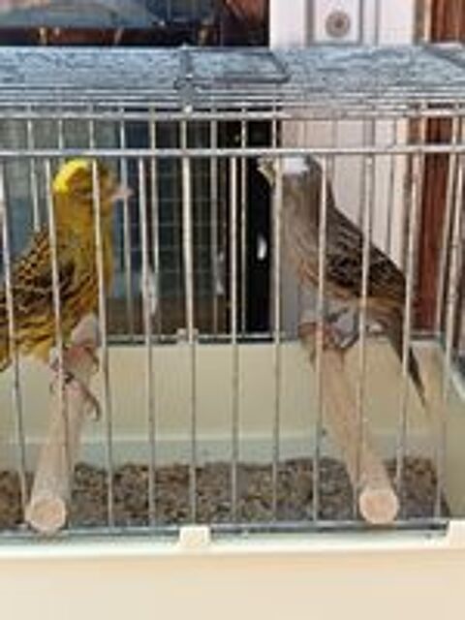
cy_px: 310
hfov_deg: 25.2
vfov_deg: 33.2
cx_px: 232
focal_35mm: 58
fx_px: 1039
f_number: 1.75
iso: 176
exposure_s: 1/100
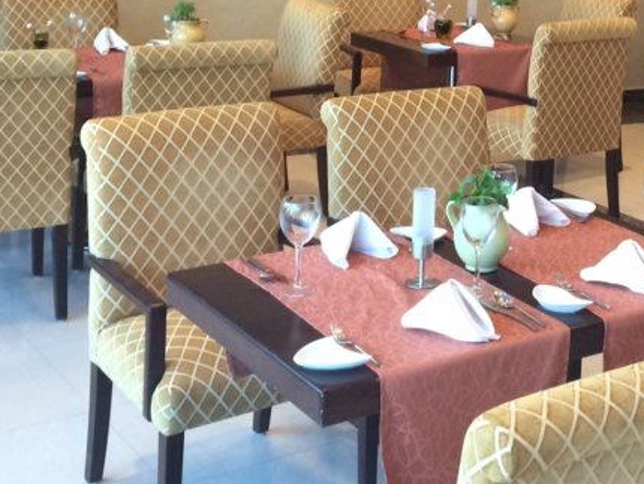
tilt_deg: -5.1
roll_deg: -2.5
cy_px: -55
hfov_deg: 27.2
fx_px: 1284
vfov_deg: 20.3
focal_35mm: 69
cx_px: 569
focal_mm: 4.15
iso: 160
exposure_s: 1/33
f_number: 2.2
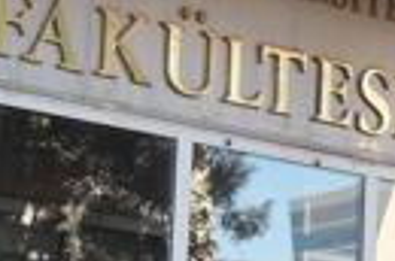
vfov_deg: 7.2
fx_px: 2025
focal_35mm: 185
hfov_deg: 11.1
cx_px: 301
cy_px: 416
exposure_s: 1/250
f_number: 4
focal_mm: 21.4
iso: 400
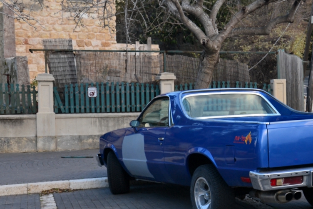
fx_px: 582
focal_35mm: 67
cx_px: 238
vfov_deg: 20.3
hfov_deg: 29.6
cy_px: 115
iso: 400
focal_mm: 28
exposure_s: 1/100
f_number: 9
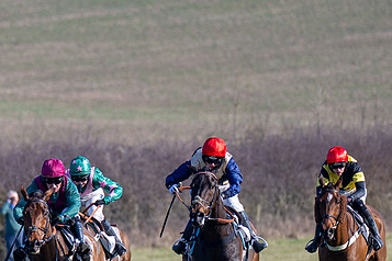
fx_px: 11138
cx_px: -31
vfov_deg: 1.3
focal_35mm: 1023
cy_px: 349
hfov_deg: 2.0
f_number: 2.8
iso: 100
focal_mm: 200
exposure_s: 1/1600
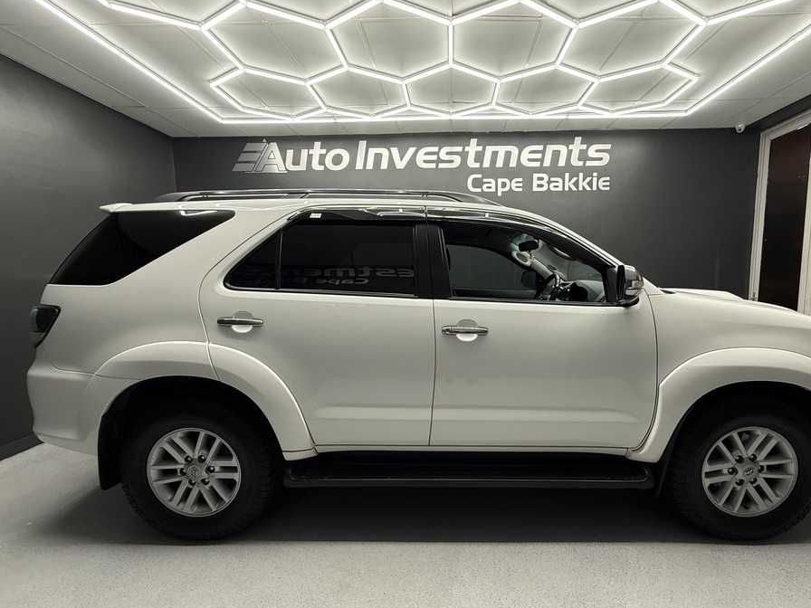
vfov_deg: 78.1
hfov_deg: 94.1
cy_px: 316
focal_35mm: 16
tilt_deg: -5.7
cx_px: 449
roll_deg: +0.6
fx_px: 375
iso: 200
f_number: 2.2
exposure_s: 1/100
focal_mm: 2.22
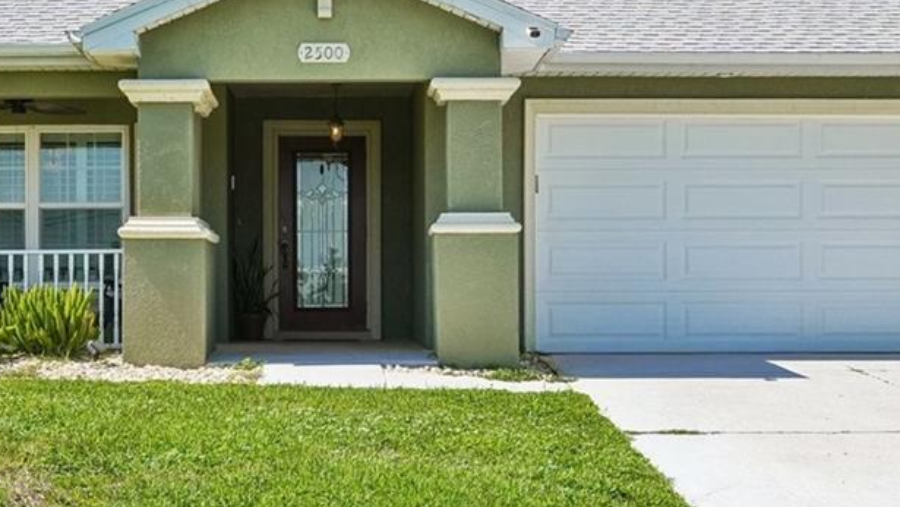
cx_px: 329
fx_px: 1885
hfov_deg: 26.7
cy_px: 284
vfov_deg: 15.3
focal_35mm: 79
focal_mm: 29
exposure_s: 1/1250
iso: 400
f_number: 8
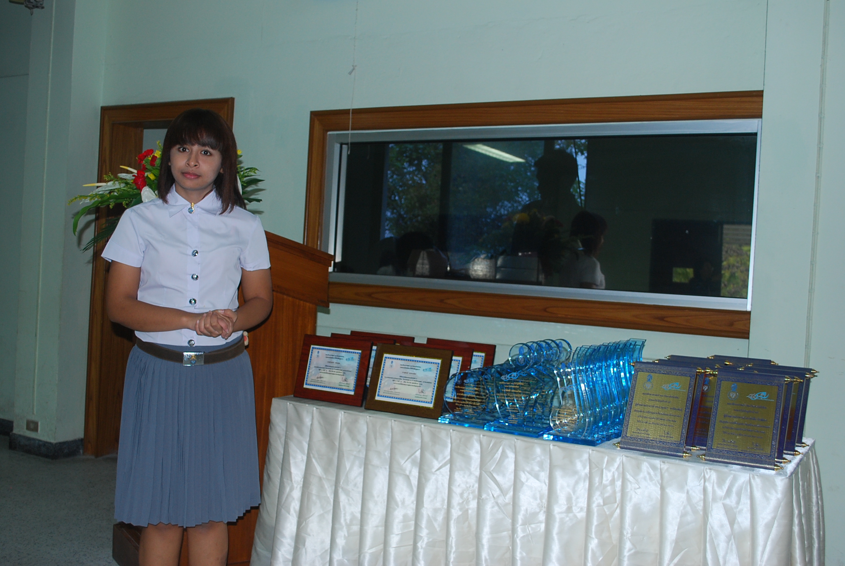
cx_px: 422
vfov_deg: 37.0
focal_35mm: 36
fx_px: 846
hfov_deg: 53.1
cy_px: 283
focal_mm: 24
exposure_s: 1/100
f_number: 4.5
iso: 400
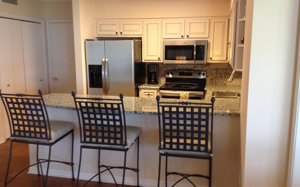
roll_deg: -0.5
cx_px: 151
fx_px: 311
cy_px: 99
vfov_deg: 33.6
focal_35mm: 38
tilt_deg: -8.8
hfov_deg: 51.5
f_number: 2.4
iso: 125
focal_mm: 4.28
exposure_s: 1/20
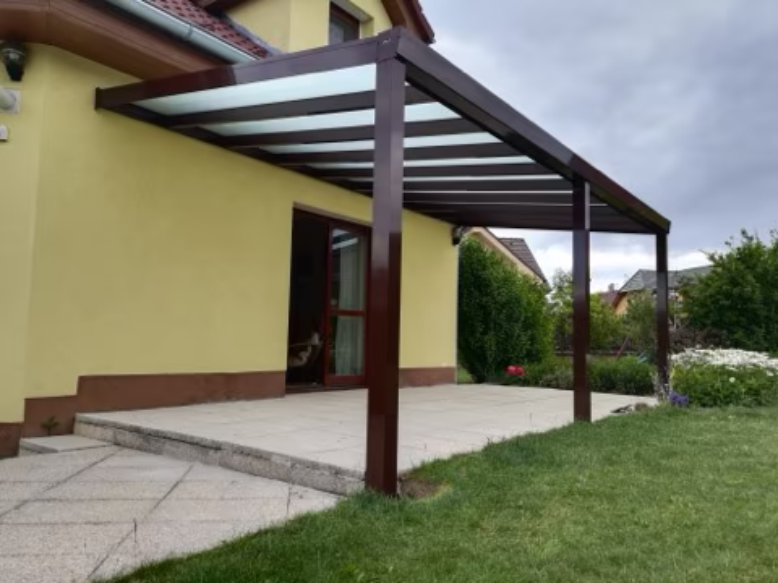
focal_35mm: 26
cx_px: 389
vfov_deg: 53.1
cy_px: 292
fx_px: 584
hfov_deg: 67.3
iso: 50
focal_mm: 3.83
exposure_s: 1/423
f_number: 2.2
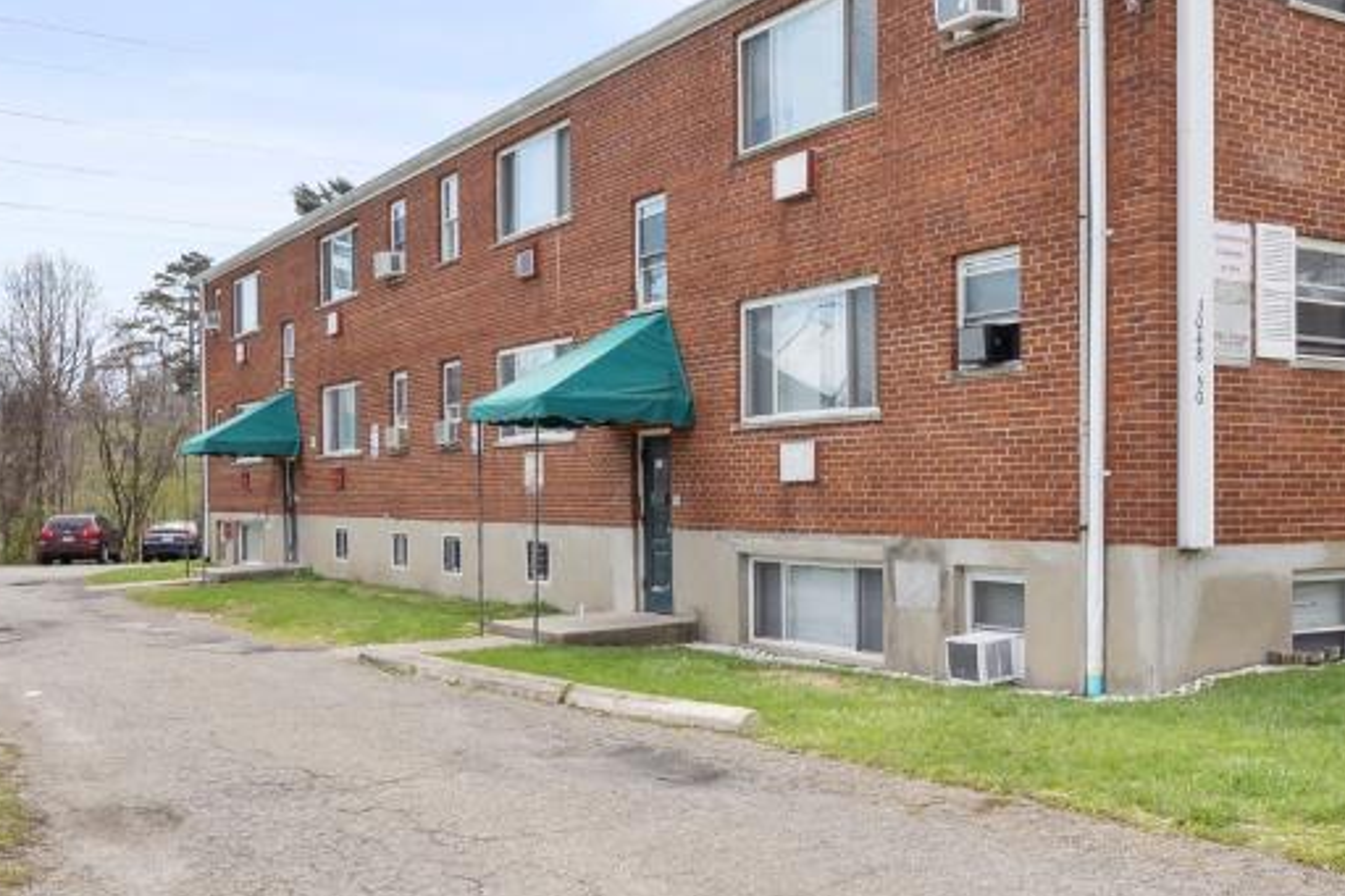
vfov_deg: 32.6
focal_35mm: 41
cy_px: 506
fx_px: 1531
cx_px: 1003
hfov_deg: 45.8
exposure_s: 1/2000
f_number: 8
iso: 400
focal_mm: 14
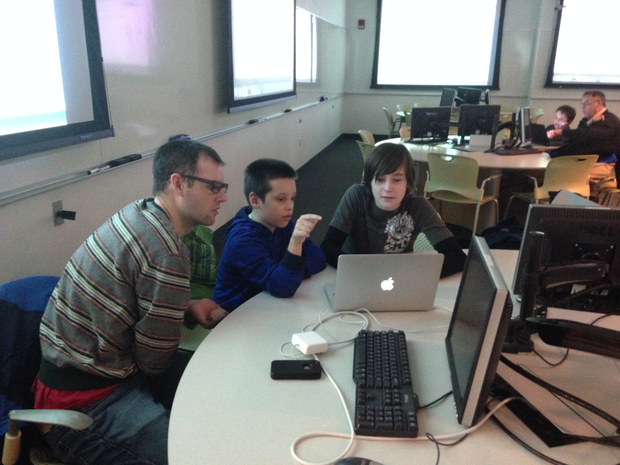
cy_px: 232
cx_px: 310
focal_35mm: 33
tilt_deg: -17.5
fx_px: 591
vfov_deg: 42.9
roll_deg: -1.9
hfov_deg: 55.4
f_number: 2.4
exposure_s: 1/15
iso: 400
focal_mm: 4.12
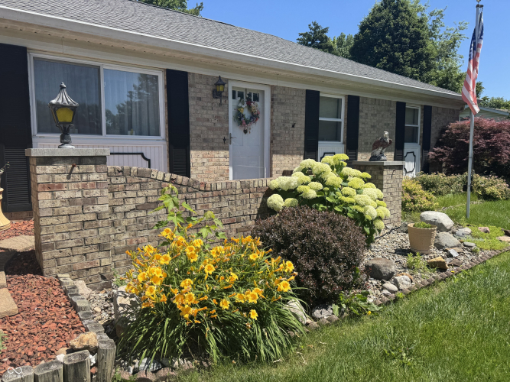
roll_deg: +1.6
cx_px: 255
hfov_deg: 71.6
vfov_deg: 56.8
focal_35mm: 24
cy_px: 191
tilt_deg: -6.3
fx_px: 354
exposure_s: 1/2959
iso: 80
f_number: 1.78
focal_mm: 6.76
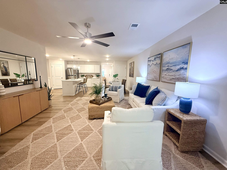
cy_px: 85
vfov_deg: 85.7
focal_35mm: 14
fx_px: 92
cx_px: 114
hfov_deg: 102.1
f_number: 2.2
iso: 320
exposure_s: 1/120
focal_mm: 2.22
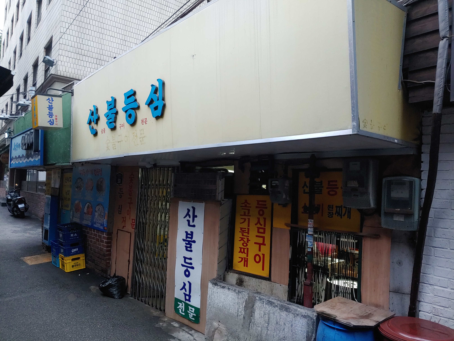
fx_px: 328
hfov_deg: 69.4
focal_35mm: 25
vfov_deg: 54.9
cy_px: 170
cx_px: 227
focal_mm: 4.23
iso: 150
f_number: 1.5
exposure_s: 1/40
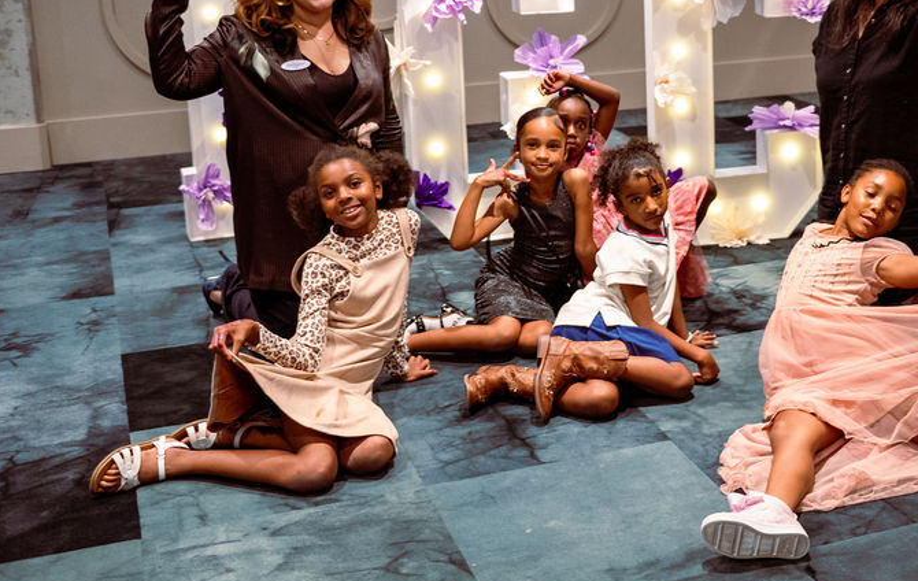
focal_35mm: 56
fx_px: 1406
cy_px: 159
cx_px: 630
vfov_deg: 23.2
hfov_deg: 35.7
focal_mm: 34
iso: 1600
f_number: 2.8
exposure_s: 1/100
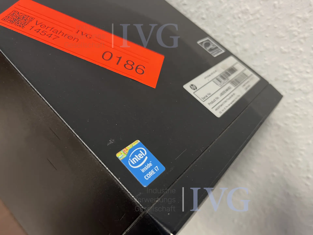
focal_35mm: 26
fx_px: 235
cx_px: 156
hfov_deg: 67.3
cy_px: 118
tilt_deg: -46.2
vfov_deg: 53.1
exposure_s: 1/50
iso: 160
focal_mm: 5.1
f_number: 1.6
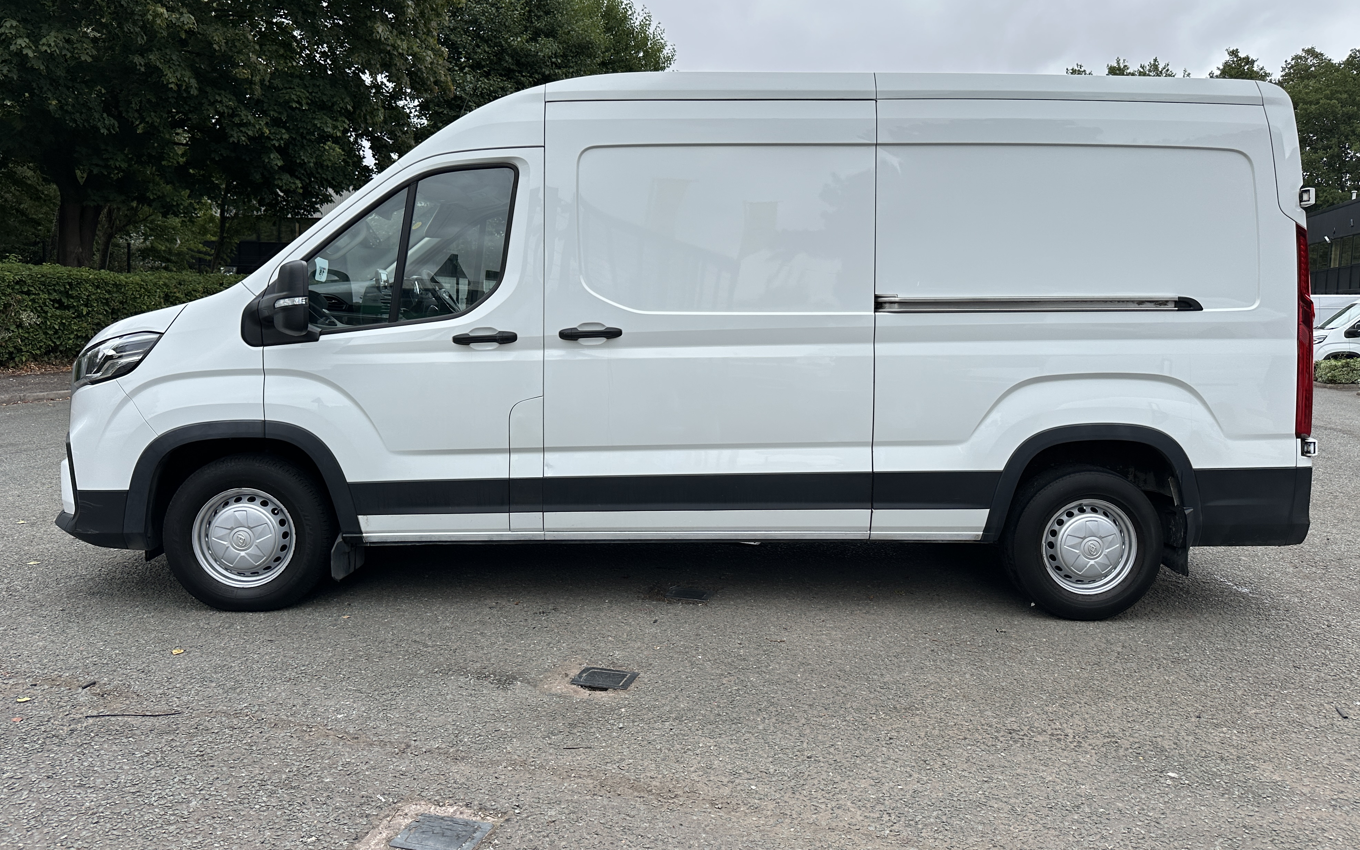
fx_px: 964
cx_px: 689
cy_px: 356
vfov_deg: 47.4
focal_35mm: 26
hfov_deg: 70.4
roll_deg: -2.1
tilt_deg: -3.1
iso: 80
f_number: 1.78
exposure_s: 1/2809
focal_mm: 6.86
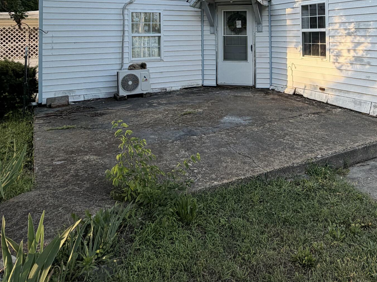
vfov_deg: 41.5
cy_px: 24
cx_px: 235
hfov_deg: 57.6
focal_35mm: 31
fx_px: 338
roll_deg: +1.3
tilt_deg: +1.2
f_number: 2.2
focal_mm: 2.22
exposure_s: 1/225
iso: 40
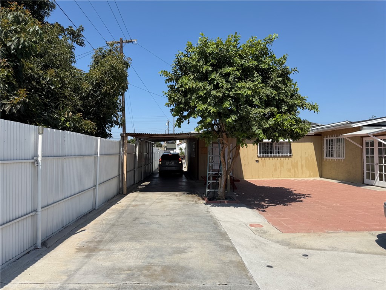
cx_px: 193
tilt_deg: +2.3
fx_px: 268
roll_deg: +0.7
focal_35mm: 24
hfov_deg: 71.6
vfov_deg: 56.8
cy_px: 145
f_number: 1.78
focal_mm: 6.76
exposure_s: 1/6711
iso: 80
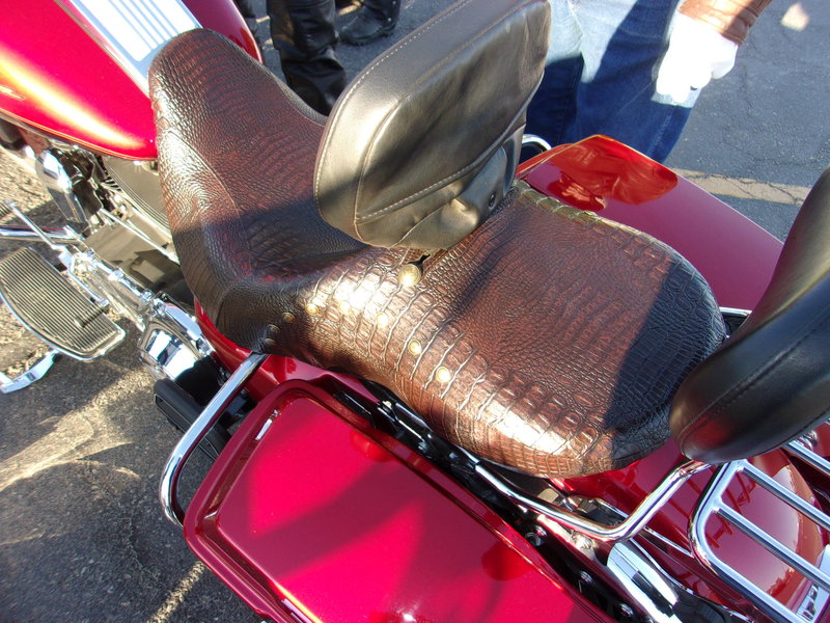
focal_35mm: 27
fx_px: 647
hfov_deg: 65.3
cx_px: 415
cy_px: 312
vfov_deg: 51.4
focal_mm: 4.9
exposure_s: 1/120
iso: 80
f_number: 3
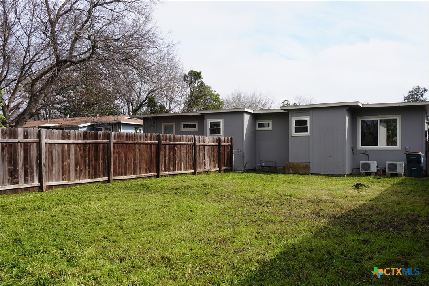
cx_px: 214
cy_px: 143
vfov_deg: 41.7
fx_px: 375
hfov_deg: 59.5
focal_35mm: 32
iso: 100
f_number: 8
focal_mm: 21
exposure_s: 1/160
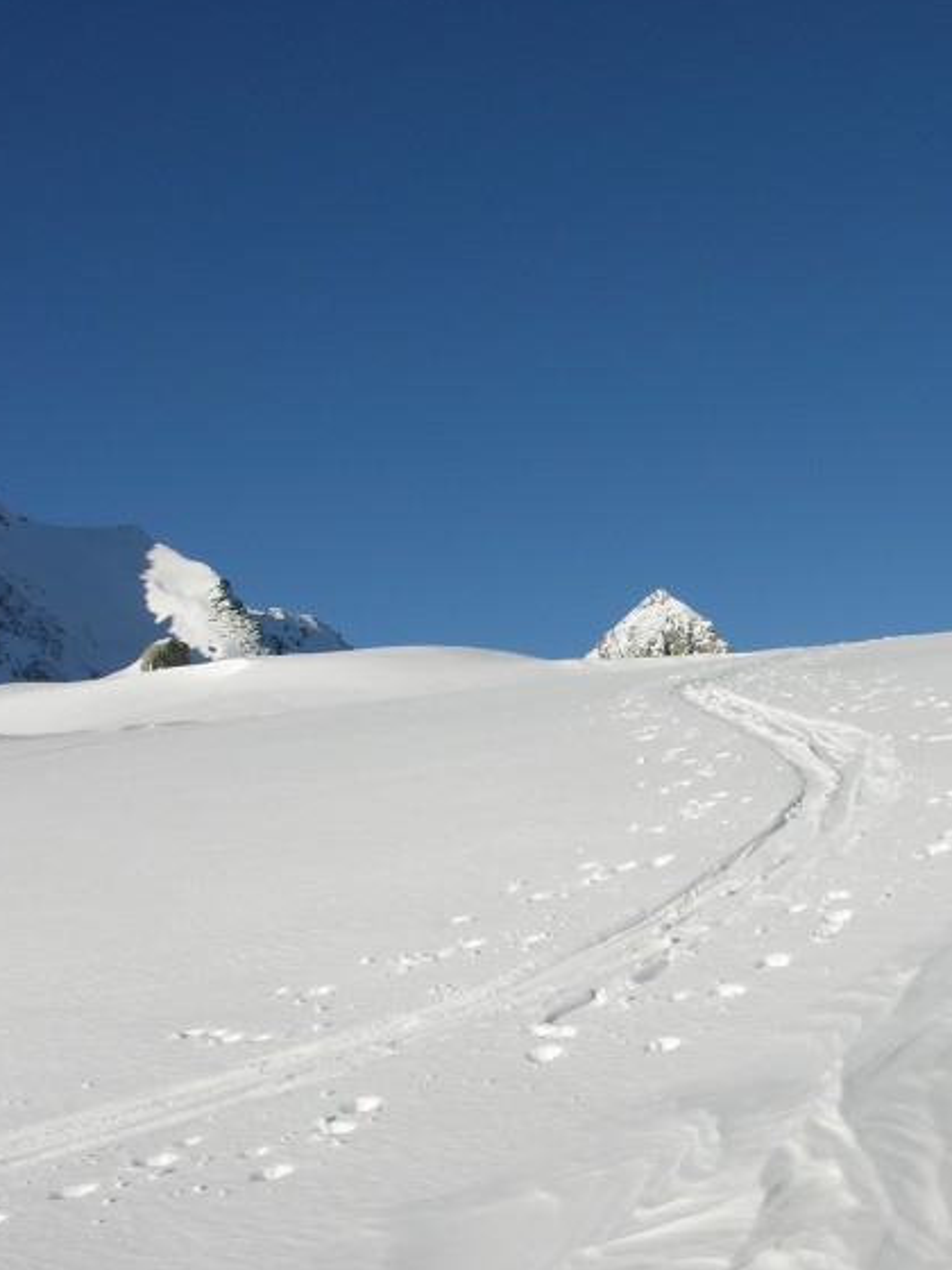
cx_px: 589
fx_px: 1760
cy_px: 730
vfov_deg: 39.6
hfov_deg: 30.2
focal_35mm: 48
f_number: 8
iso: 50
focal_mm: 8.9
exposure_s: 1/277
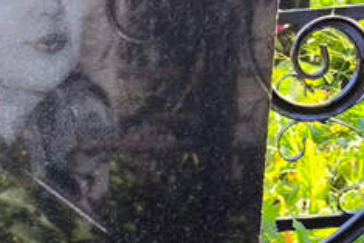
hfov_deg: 11.4
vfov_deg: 7.5
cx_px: -69
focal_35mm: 177
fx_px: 1791
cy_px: 438
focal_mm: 4.71
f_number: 1.7
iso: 50
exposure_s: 1/306
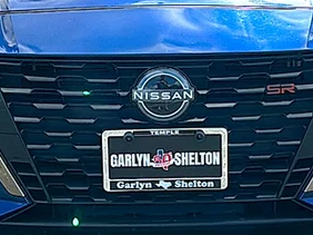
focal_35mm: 92
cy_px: 33
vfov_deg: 15.9
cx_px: 163
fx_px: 831
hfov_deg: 21.3
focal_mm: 6.86
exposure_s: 1/4219
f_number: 1.78
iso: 80
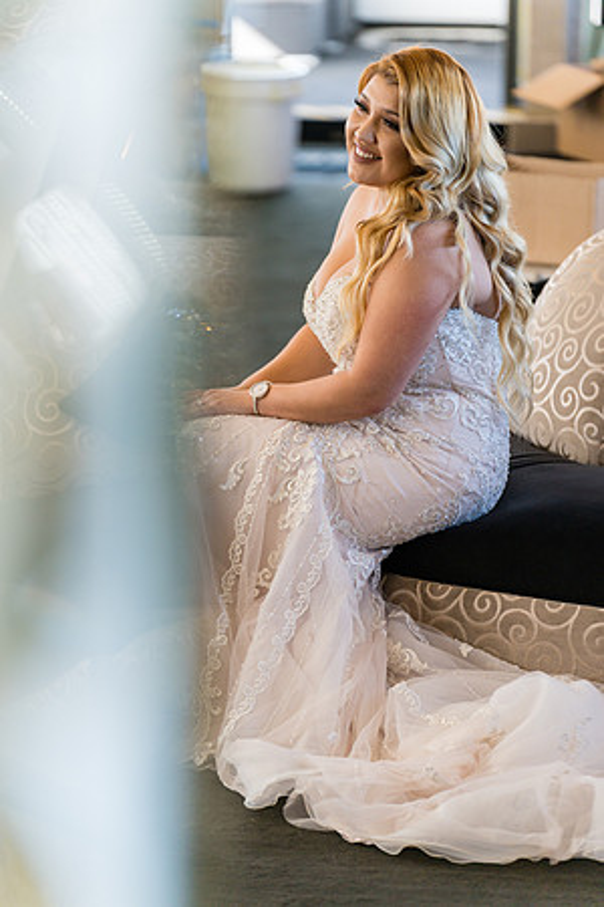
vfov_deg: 14.3
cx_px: 302
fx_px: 3599
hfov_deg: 9.6
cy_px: 454
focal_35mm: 143
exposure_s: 1/200
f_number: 2.8
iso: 320
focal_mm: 143
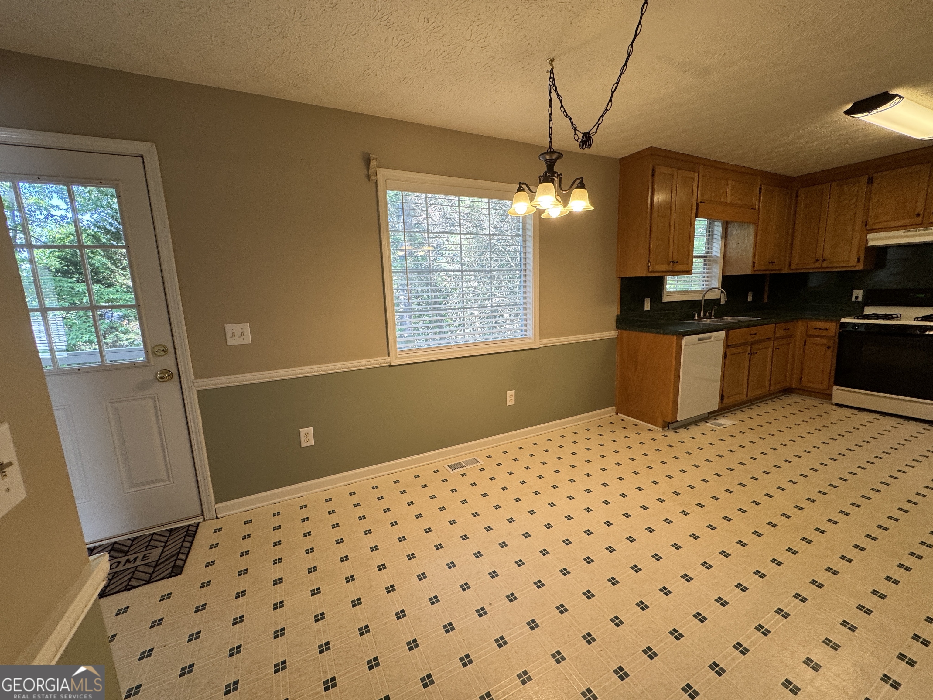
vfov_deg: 85.7
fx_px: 377
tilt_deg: -10.4
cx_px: 466
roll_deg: +2.1
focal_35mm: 14
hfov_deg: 102.1
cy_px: 350
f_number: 2.2
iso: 125
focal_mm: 2.22
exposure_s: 1/120
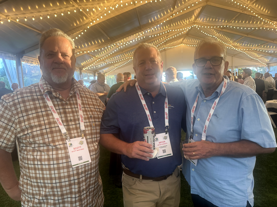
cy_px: 104
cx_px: 138
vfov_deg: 56.8
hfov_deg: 71.6
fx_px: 192
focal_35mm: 24
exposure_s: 1/120
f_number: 1.78
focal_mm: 6.76
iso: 200
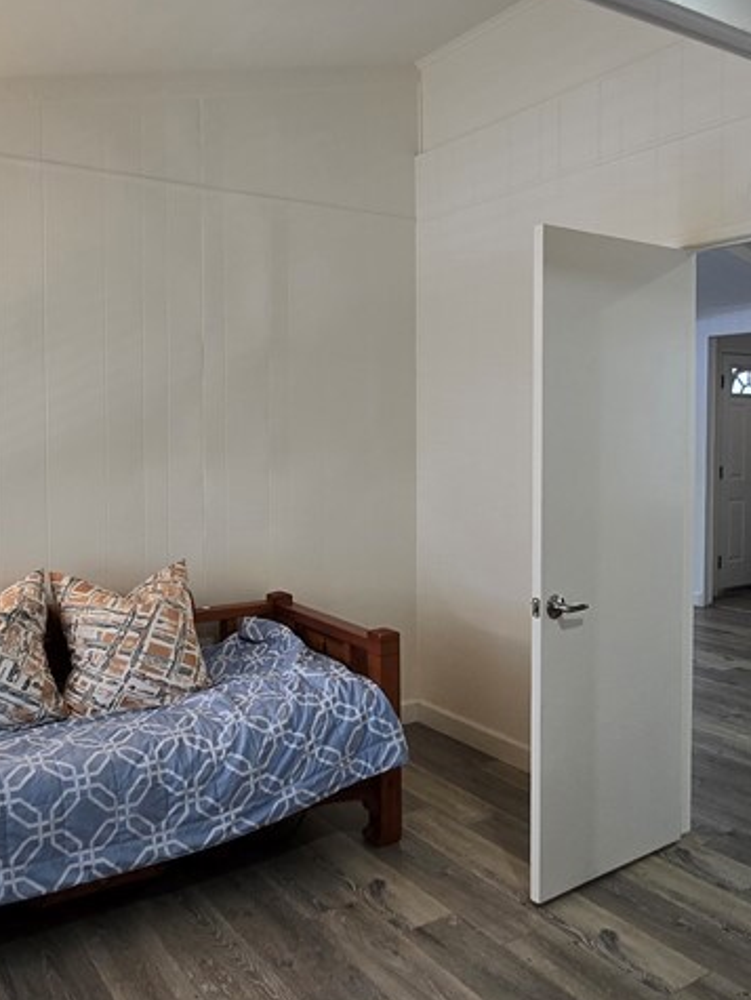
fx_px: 809
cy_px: 453
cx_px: 364
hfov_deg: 49.8
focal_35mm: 28
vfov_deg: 63.3
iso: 125
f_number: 2.2
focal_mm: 2.2
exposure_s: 1/60
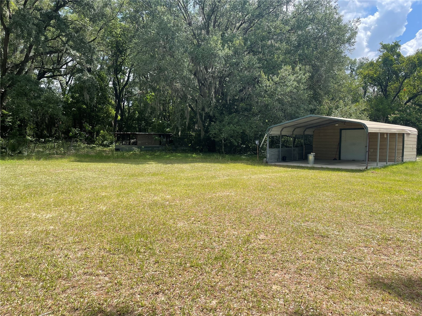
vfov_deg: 54.9
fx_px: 305
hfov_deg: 69.4
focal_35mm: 25
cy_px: 158
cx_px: 211
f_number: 1.6
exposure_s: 1/1852
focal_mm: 5.1
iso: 32
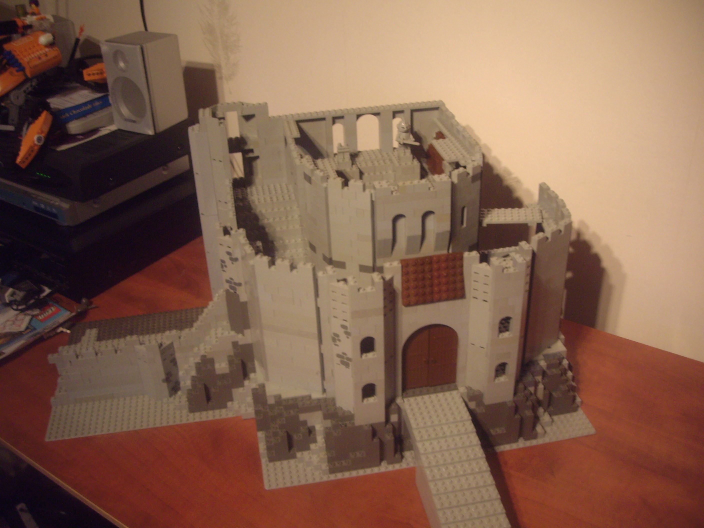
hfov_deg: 49.0
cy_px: 264
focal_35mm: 38
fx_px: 773
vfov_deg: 37.7
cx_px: 352
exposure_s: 1/6
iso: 200
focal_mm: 6.2
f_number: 2.7
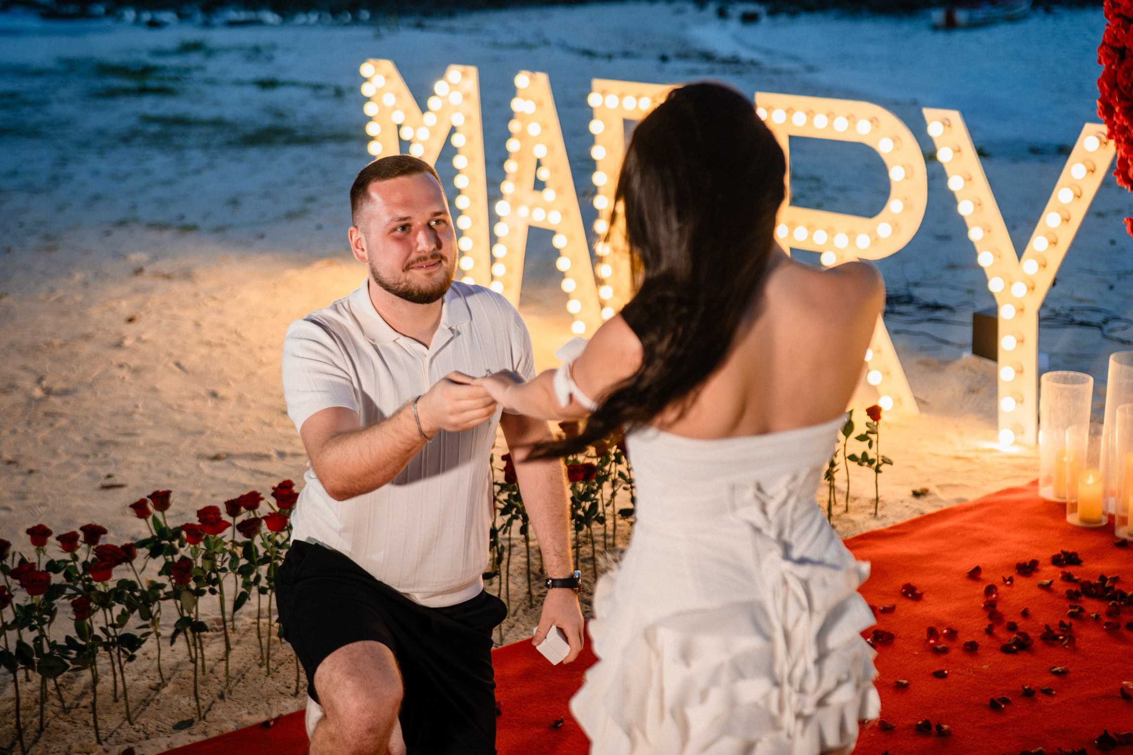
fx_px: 1747
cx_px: 584
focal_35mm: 56
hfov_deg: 35.9
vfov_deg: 24.4
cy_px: 336
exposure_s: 1/320
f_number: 2.2
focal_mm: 50
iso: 640
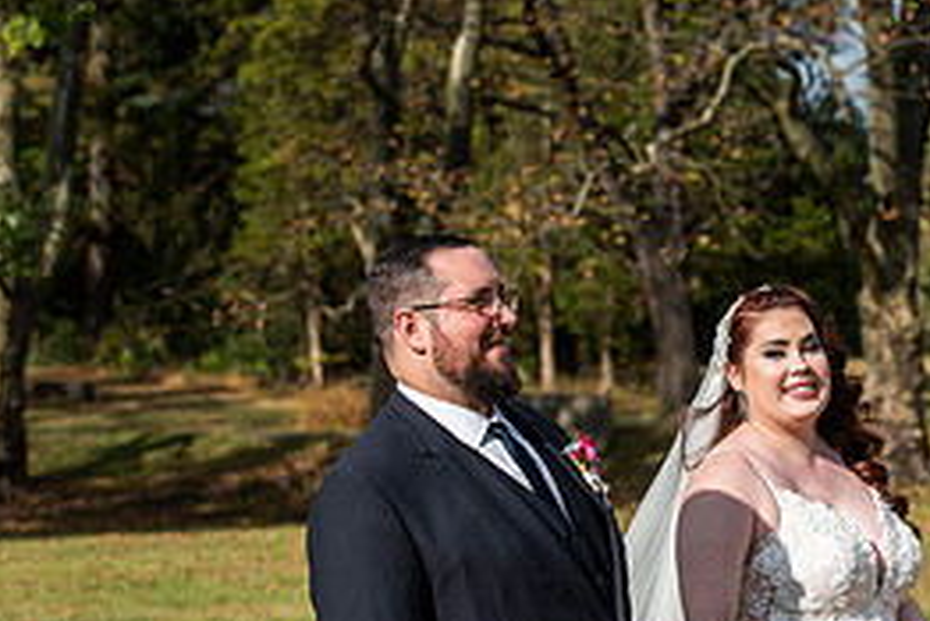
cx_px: 728
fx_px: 4006
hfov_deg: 13.2
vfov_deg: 8.9
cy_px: 396
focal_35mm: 155
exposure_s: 1/3200
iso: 320
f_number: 4.5
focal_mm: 70
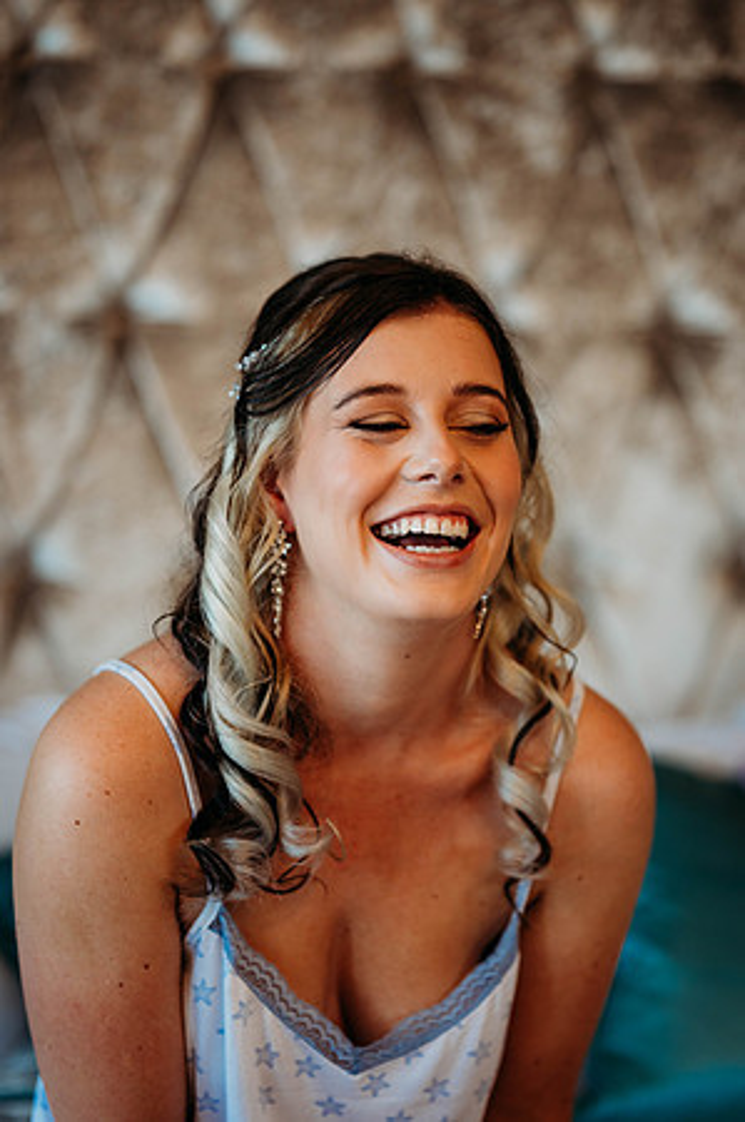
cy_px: 561
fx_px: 2644
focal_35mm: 85
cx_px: 372
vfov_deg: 23.9
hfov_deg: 16.0
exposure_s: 1/200
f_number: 1.8
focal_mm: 85
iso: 400
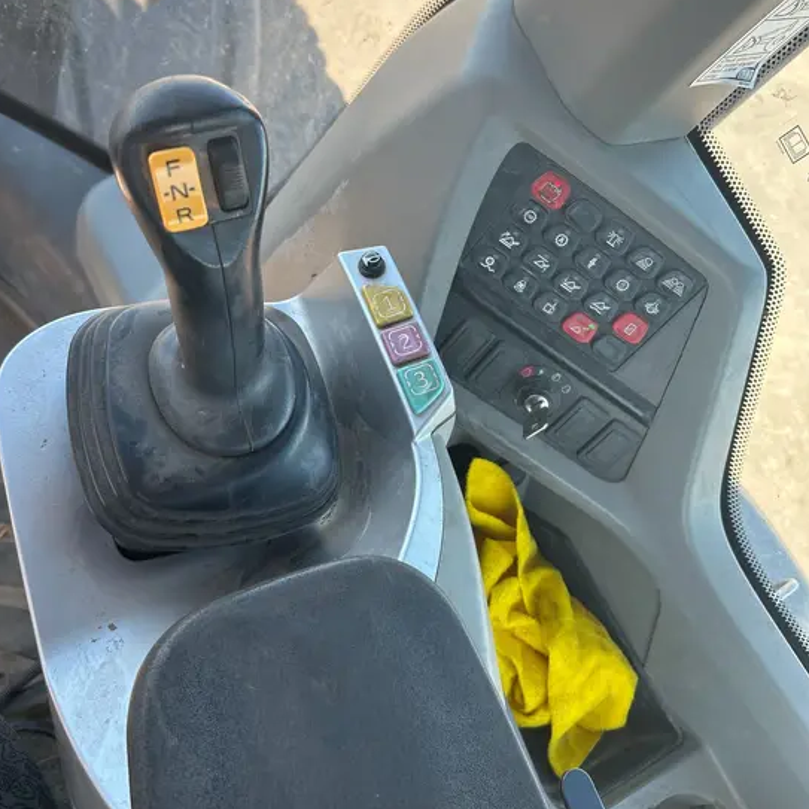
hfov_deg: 52.5
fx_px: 820
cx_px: 402
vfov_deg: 52.5
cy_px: 367
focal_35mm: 31
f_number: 1.5
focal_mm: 5.7
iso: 40
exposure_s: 1/278
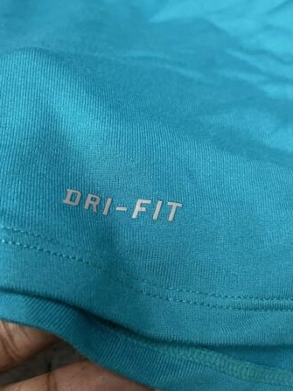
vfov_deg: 58.4
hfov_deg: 45.3
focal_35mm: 31
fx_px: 350
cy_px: 197
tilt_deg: -62.3
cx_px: 122
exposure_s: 1/50
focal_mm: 4.2
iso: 320
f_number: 1.6
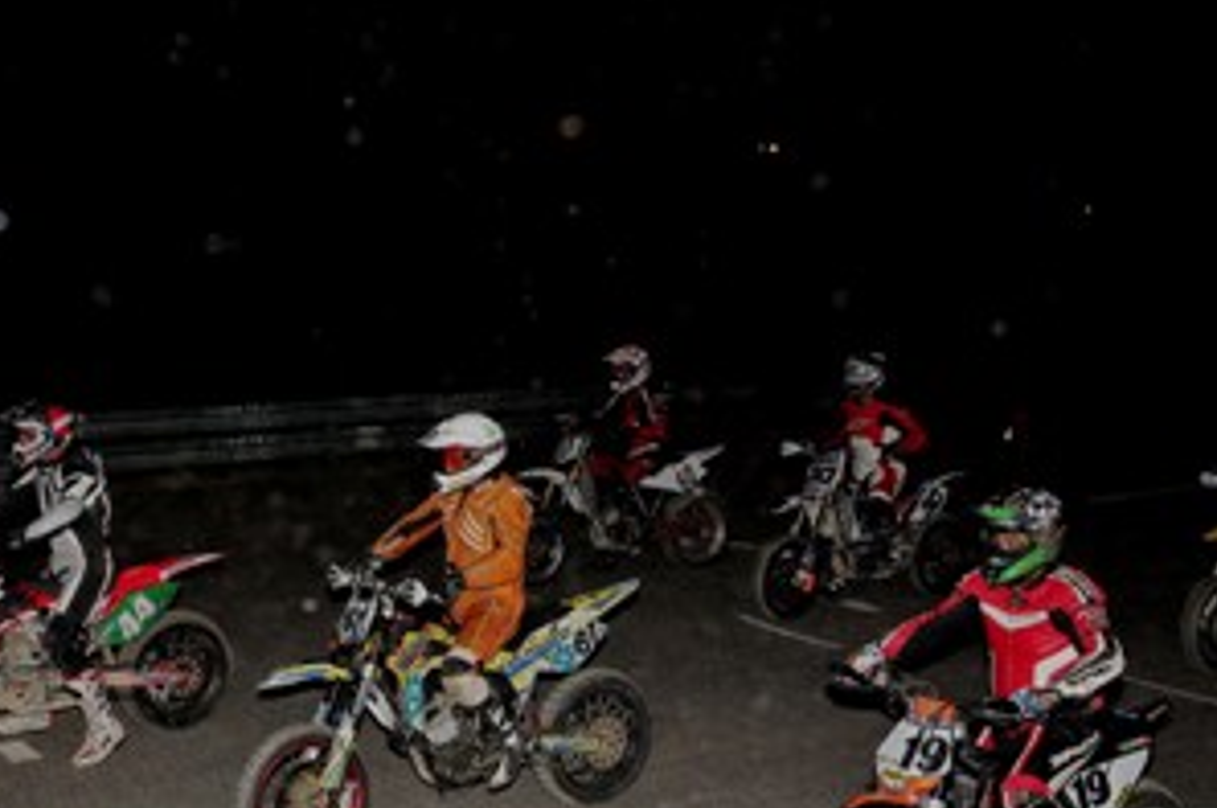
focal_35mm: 50
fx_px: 1688
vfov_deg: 26.8
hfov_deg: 39.3
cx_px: 443
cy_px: 515
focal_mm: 22
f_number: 8
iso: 400
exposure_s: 1/60
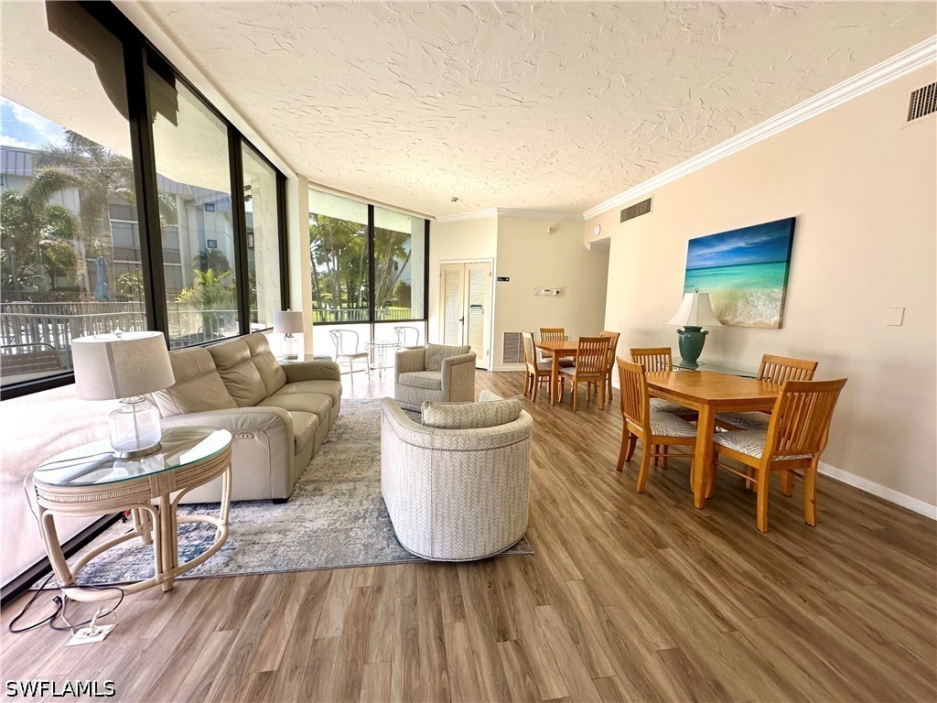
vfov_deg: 85.7
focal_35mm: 14
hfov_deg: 102.1
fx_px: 379
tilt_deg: -6.7
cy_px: 352
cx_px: 468
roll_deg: -2.0
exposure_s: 1/99
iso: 64
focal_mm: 2.22
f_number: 2.2
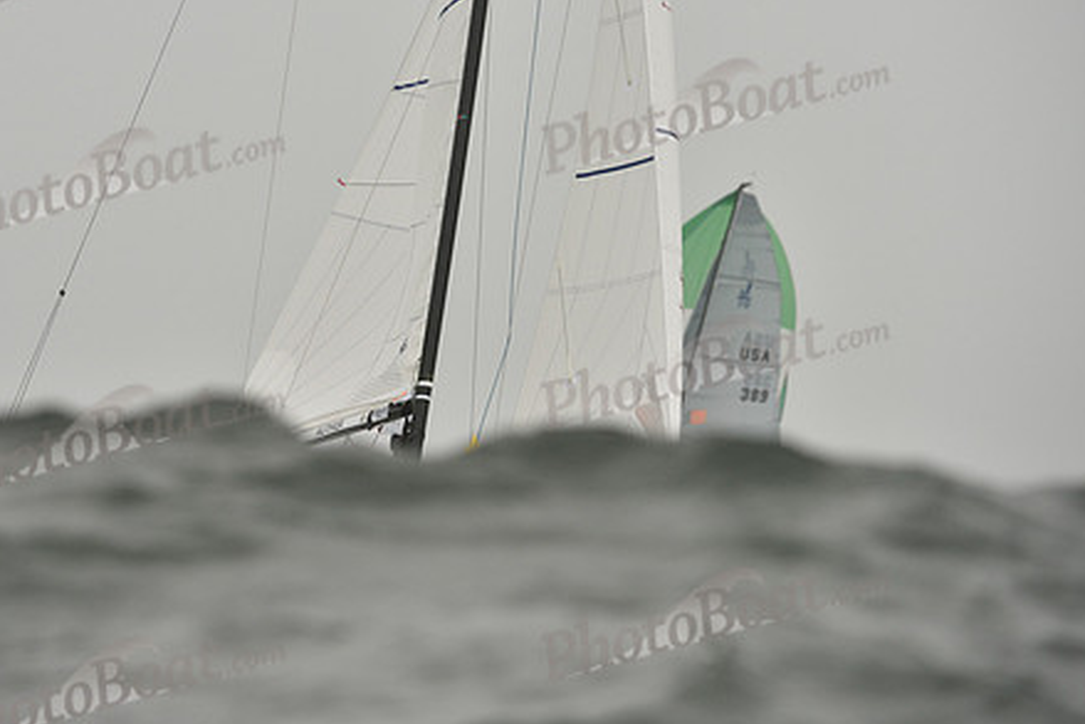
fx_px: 9949
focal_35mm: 330
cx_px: 415
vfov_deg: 4.2
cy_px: 273
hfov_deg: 6.2
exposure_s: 1/1000
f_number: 5
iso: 400
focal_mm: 250
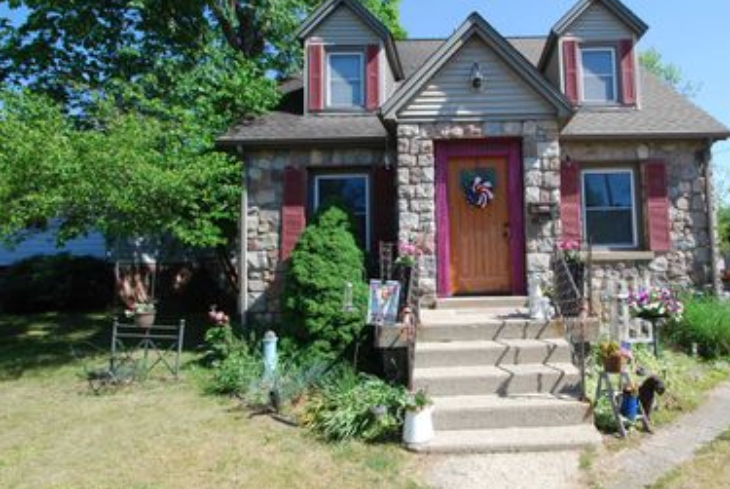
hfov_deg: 82.0
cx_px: 465
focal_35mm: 20
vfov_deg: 62.0
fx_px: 406
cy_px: 233
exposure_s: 1/160
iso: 100
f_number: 6.3
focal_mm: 10
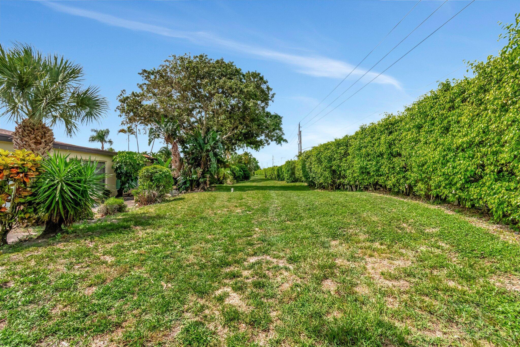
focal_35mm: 15
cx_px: 260
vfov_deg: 77.3
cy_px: 174
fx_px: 217
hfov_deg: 100.4
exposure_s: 1/4000
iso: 1100
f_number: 8
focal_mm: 10
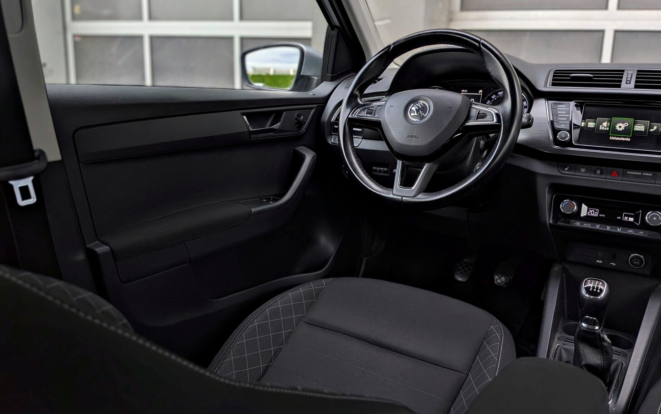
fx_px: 504
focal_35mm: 28
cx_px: 341
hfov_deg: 66.4
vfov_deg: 44.3
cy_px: 166
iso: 30
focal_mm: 4.53
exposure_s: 1/250
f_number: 1.7
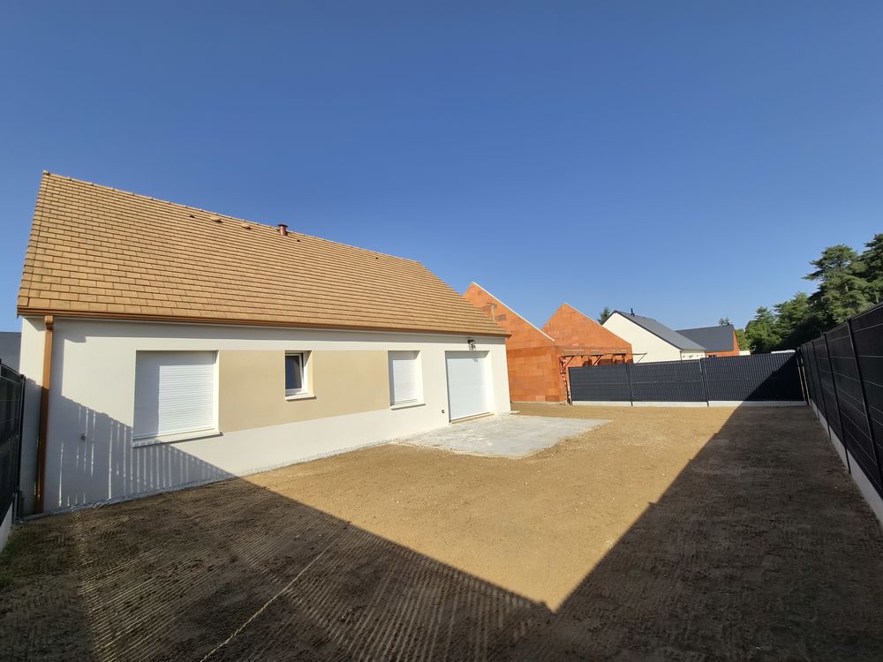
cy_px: 331
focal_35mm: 13
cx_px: 442
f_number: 2.2
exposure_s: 1/4464
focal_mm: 2.2
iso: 100
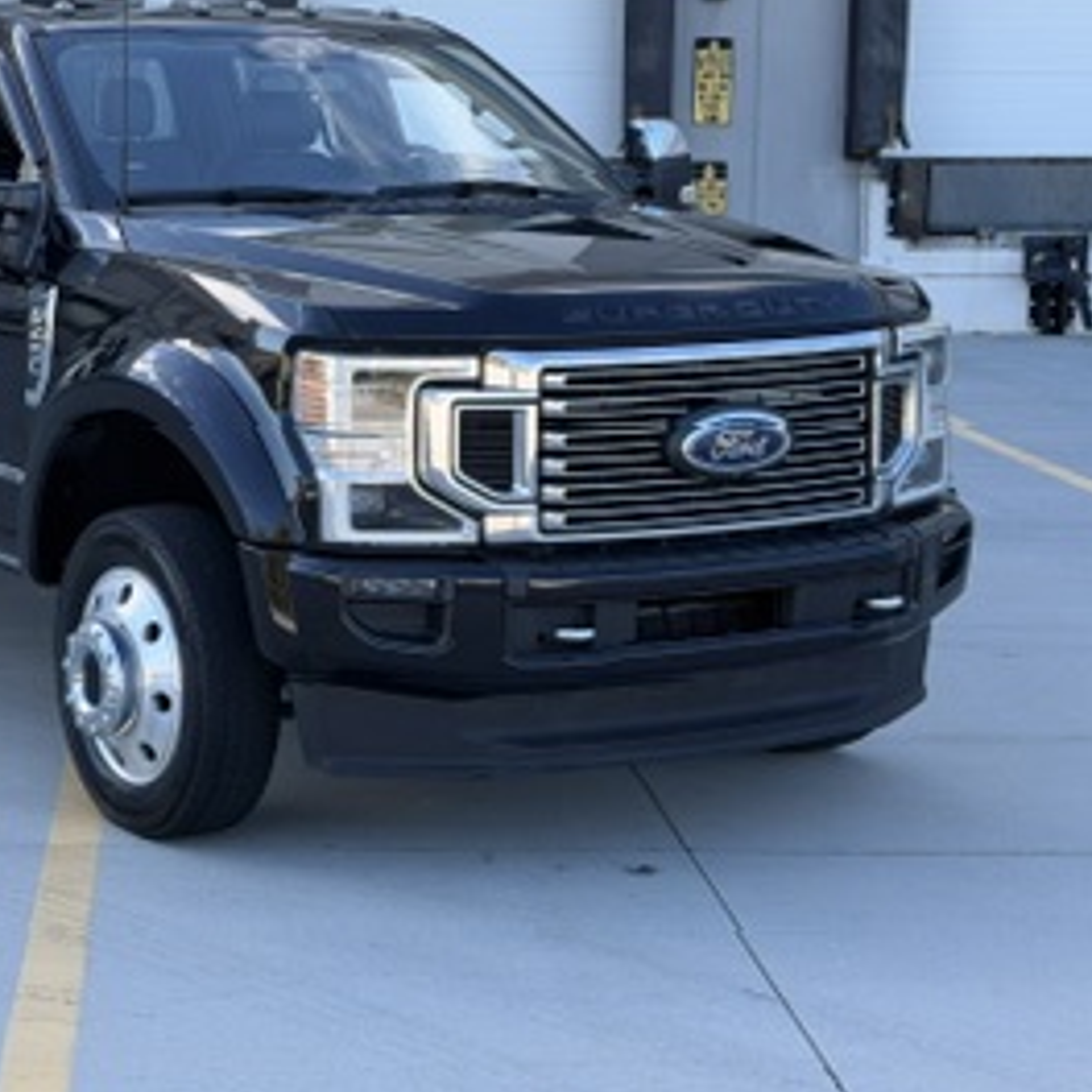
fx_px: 2748
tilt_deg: -7.1
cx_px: 199
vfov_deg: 22.4
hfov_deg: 22.1
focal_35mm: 77
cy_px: 430
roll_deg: +0.5
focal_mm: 6.76
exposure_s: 1/699
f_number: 1.78
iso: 64
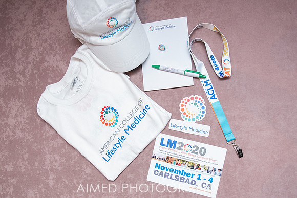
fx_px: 276
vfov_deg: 39.3
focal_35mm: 33
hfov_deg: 56.5
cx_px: 146
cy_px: 117
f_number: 3.2
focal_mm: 24
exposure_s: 1/200
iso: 800
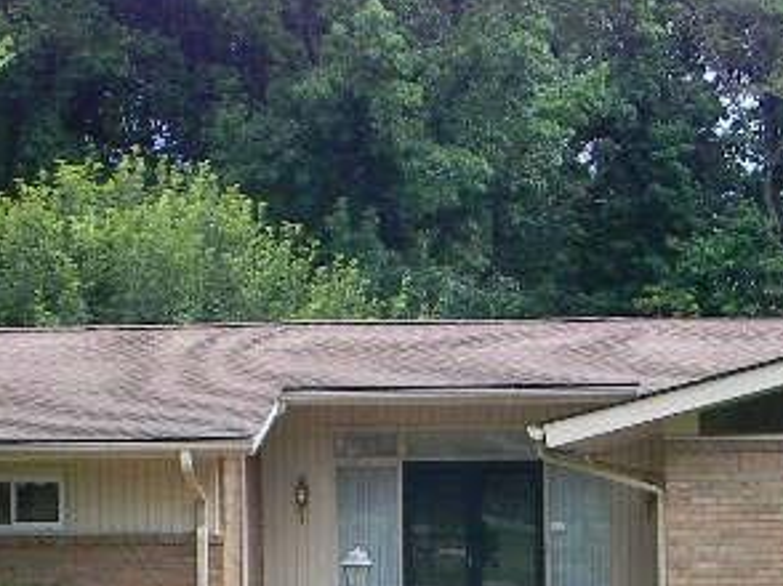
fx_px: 3232
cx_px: 397
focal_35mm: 143
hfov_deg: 13.8
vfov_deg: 10.2
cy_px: 653
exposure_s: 1/204
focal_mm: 7.3
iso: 80
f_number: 3.8
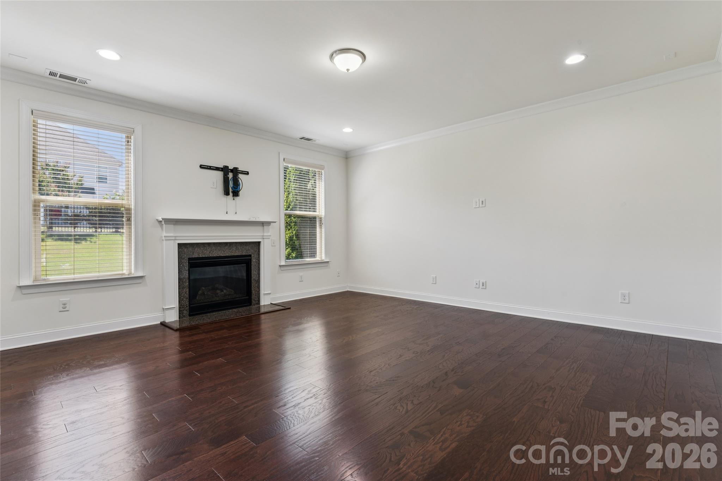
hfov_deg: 94.3
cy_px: 240
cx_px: 361
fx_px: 335
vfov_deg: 71.4
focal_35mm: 17
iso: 100
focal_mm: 16.7
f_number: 13
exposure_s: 1/2.5
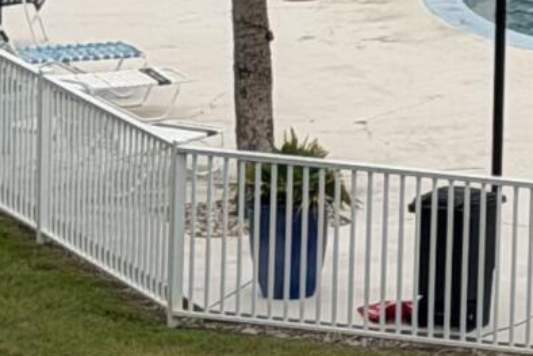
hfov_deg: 5.3
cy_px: -378
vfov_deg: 3.6
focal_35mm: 380
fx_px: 5628
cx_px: 1269
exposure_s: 1/3096
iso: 64
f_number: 1.78
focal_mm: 6.76
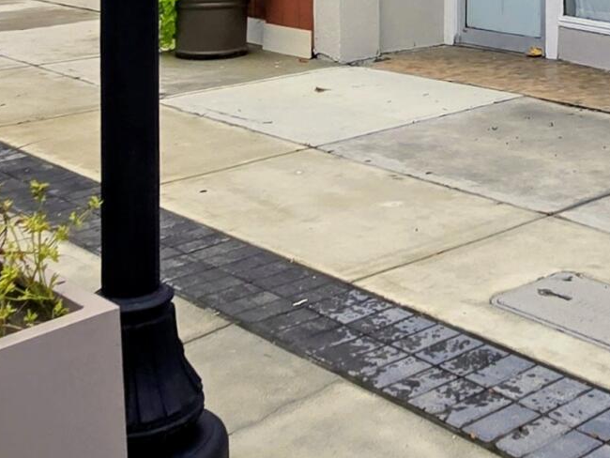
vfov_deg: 22.1
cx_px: 500
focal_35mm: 60
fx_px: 1058
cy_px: -123
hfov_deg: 31.2
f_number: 2.2
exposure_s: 1/3273
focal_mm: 2.2
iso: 50
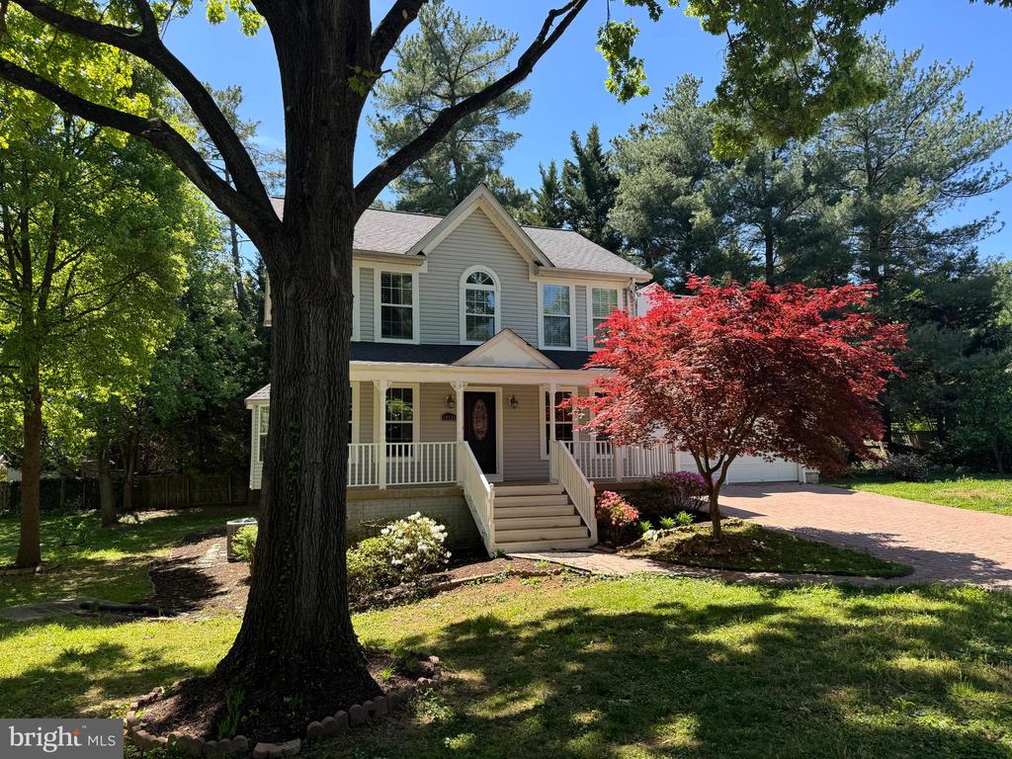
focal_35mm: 24
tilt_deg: +6.2
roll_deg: +0.6
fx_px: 702
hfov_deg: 71.6
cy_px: 380
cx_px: 506
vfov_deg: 56.8
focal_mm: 6.76
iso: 80
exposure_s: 1/1094
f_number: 1.78
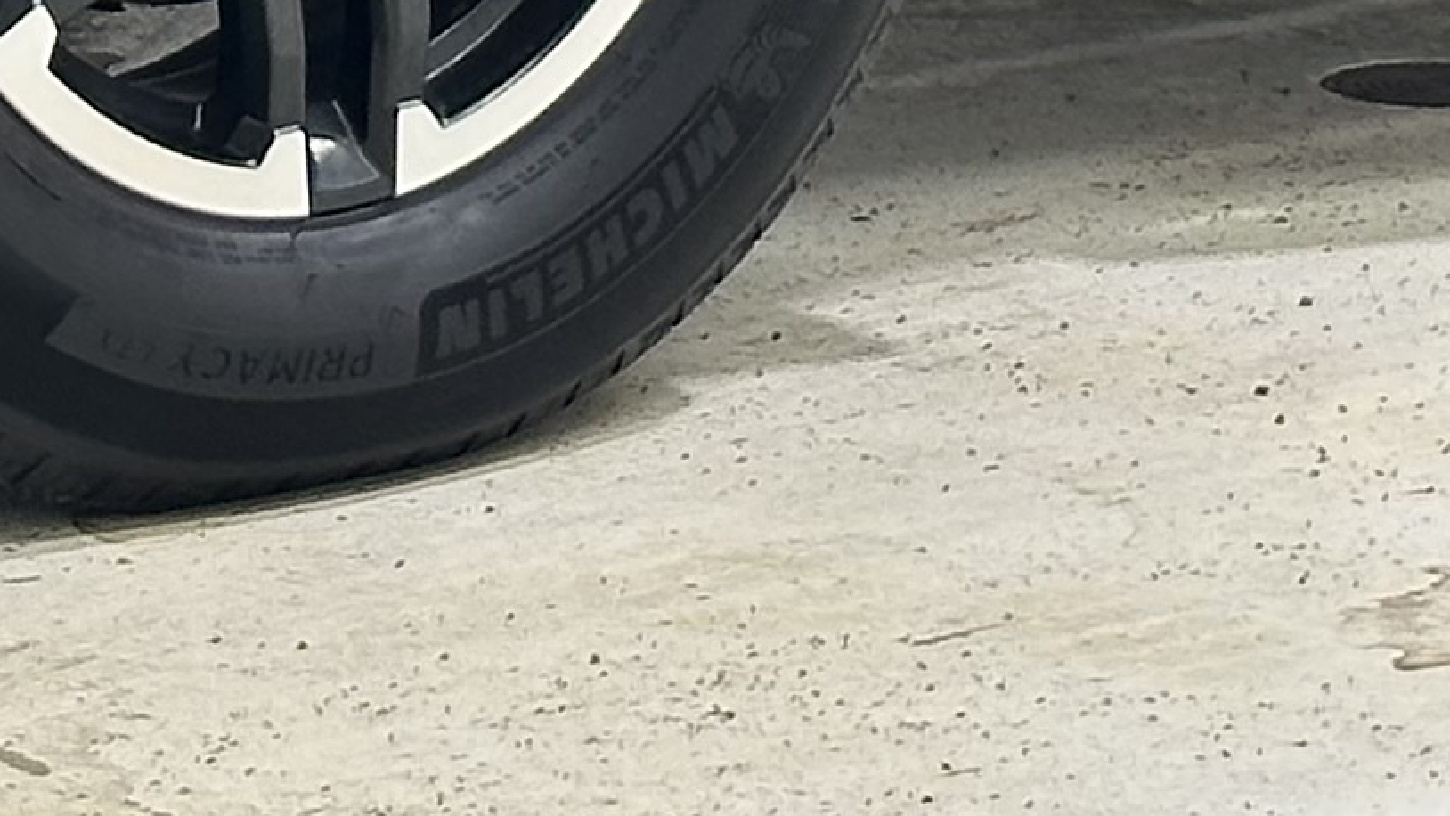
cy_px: -1862
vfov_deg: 4.5
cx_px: 623
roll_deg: +0.0
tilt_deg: +0.2
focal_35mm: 259
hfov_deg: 8.3
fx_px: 9959
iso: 64
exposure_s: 1/120
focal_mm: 6.86
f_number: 1.78
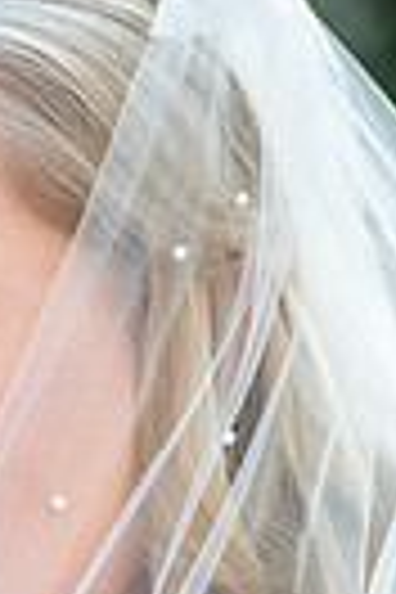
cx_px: -76
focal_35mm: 684
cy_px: 742
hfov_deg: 2.0
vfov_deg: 3.0
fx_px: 11285
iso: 640
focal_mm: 200
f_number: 3.5
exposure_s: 1/1250
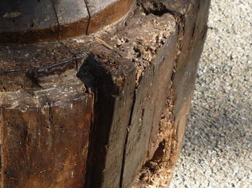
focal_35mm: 96
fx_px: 698
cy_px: 161
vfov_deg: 15.2
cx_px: 39
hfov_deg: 20.2
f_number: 4
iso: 100
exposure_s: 1/160
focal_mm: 5.2
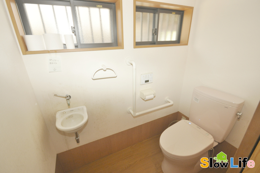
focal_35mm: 15
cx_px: 130
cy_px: 86
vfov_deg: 77.2
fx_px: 108
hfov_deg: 100.5
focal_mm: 10
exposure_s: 1/60
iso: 800
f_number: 5.6
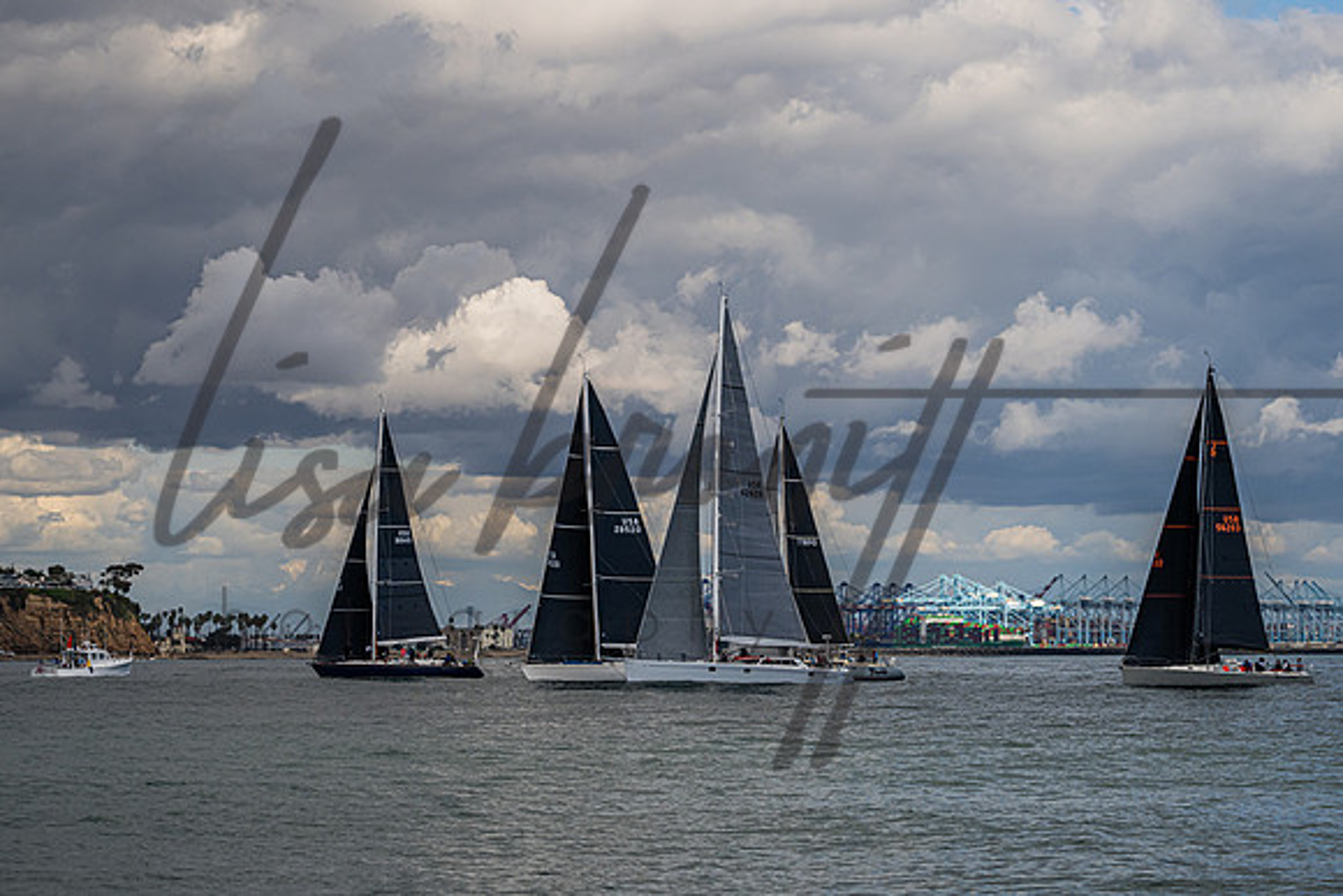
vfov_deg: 10.9
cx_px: 671
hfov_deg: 16.3
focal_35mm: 126
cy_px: 421
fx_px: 4687
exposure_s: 1/4000
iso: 400
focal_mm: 100
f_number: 5.6
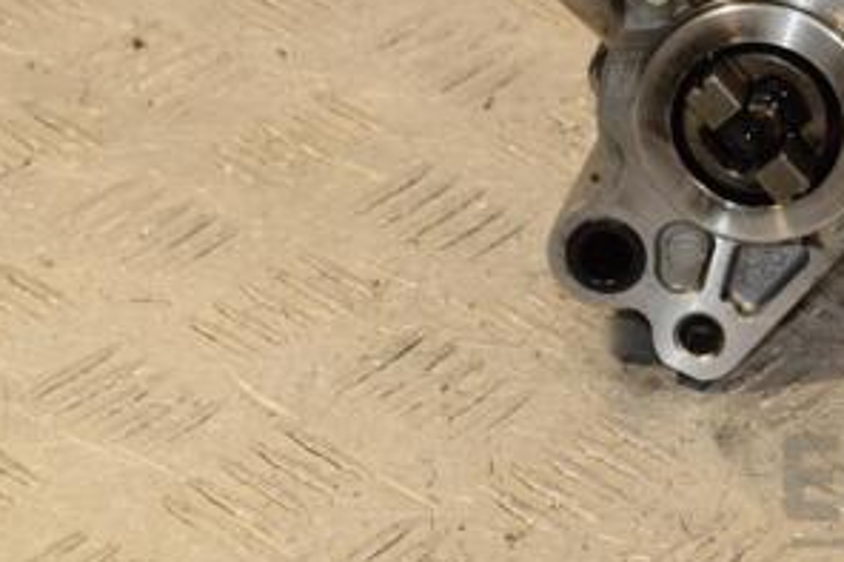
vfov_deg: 6.4
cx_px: 730
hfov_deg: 9.6
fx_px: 4991
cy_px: 97
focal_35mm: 213
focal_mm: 70
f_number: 8
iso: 800
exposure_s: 1/200
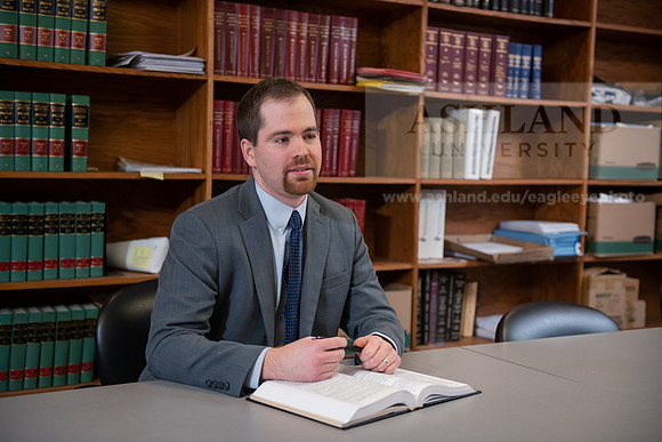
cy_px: 221
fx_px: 920
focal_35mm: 50
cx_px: 331
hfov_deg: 39.6
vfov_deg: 27.0
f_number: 3.2
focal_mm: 50
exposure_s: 1/160
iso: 800
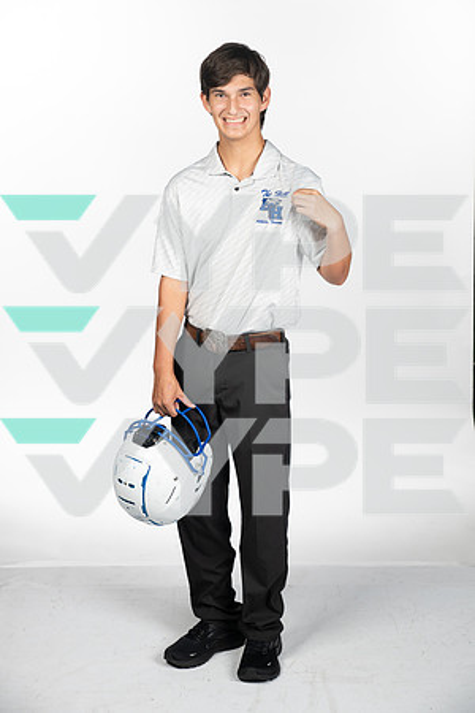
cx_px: 238
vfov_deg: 34.5
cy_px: 356
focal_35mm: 58
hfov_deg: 23.4
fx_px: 1148
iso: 200
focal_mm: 58
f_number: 7.1
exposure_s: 1/500
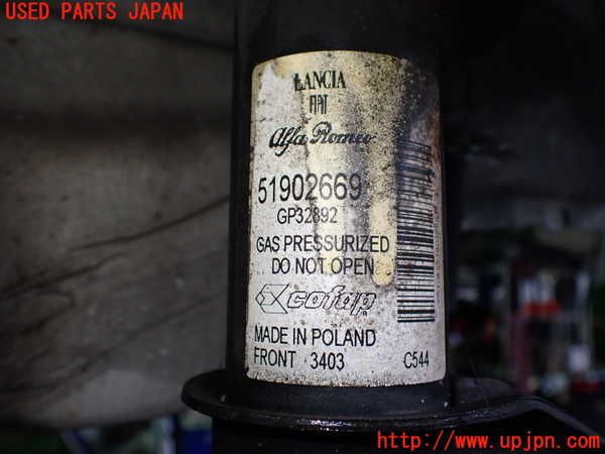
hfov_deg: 60.0
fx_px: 524
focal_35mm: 30
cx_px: 302
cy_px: 227
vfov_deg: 46.8
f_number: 2.3
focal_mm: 5.4
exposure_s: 1/125
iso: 250
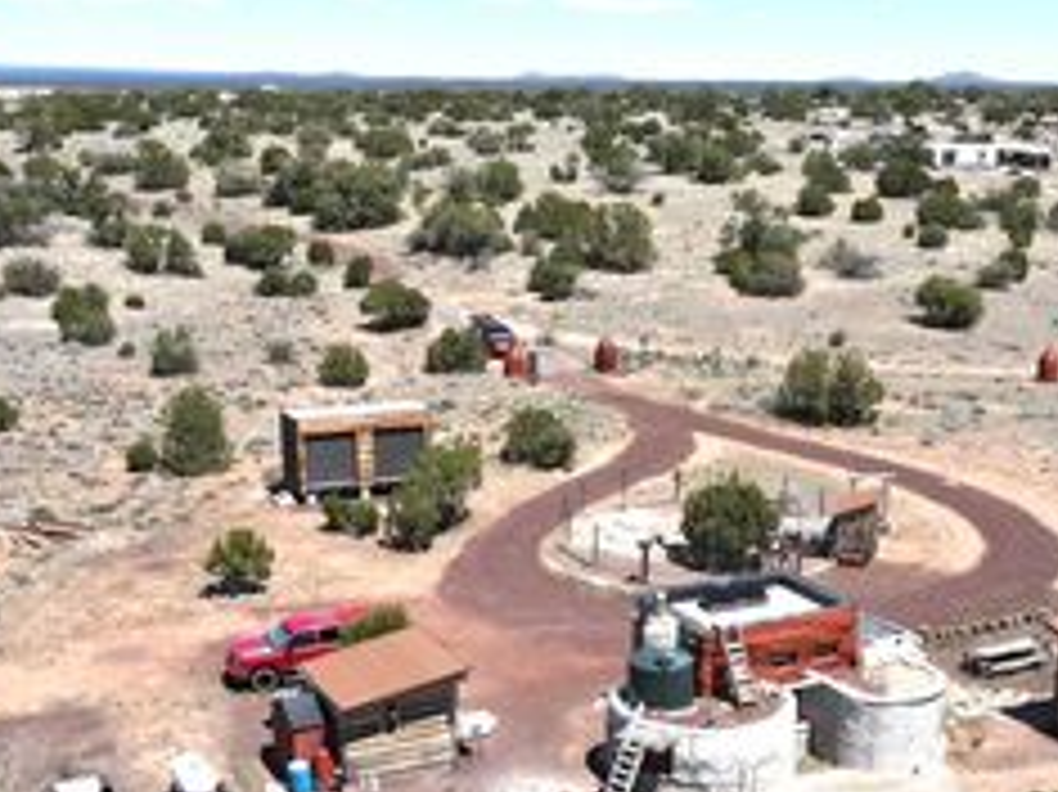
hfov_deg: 37.1
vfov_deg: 28.2
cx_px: 702
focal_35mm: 51
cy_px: 574
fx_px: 1558
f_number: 2.8
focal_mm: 4.5
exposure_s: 1/800
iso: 100
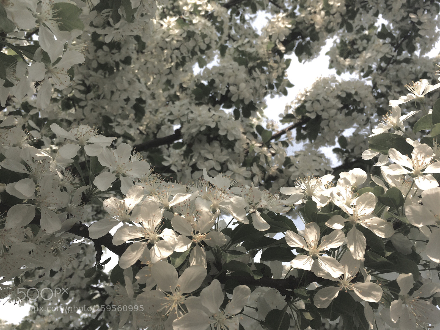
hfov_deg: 61.7
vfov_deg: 48.2
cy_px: 165
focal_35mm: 29
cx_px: 220
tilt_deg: +60.6
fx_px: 369
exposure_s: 1/1580
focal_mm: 4.15
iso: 32
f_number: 2.2
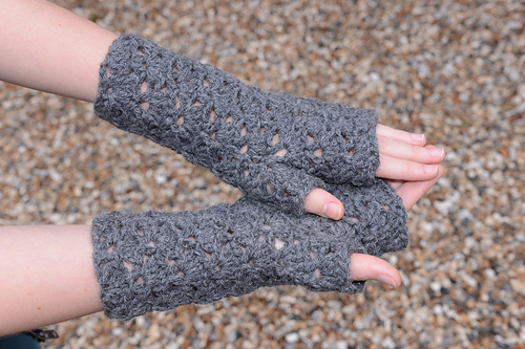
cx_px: 262
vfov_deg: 29.8
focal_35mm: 45
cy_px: 174
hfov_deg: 43.6
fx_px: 656
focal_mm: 45
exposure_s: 1/200
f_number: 8
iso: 220
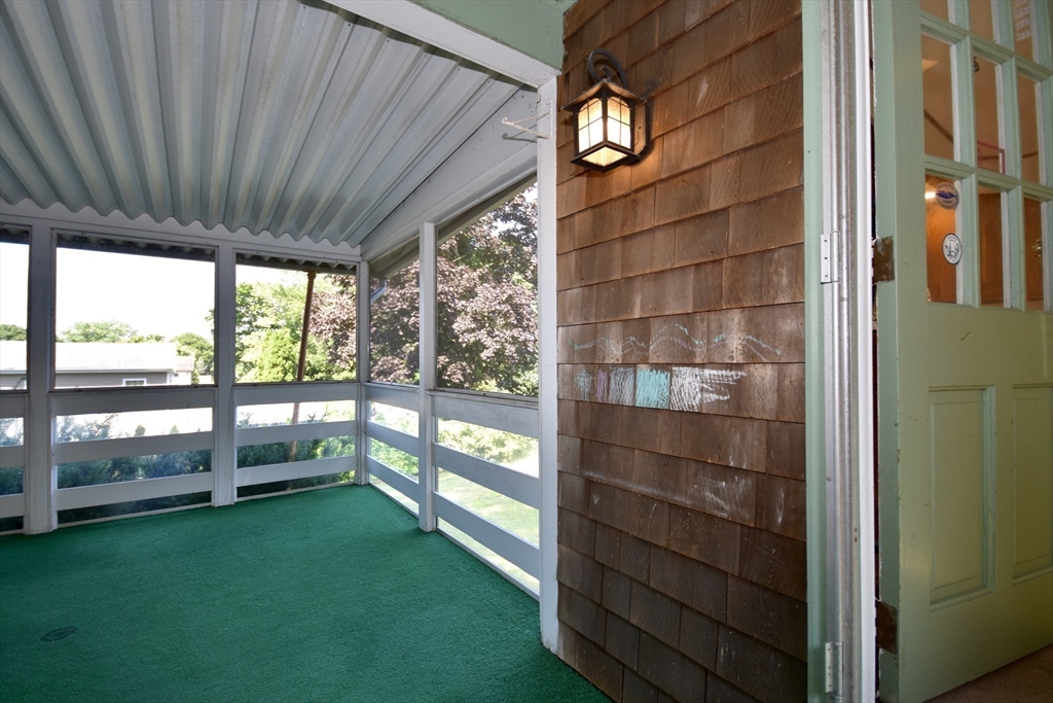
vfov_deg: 77.3
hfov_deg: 100.4
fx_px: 439
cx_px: 526
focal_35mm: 15
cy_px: 352
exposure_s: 1/60
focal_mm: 10
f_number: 4
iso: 200
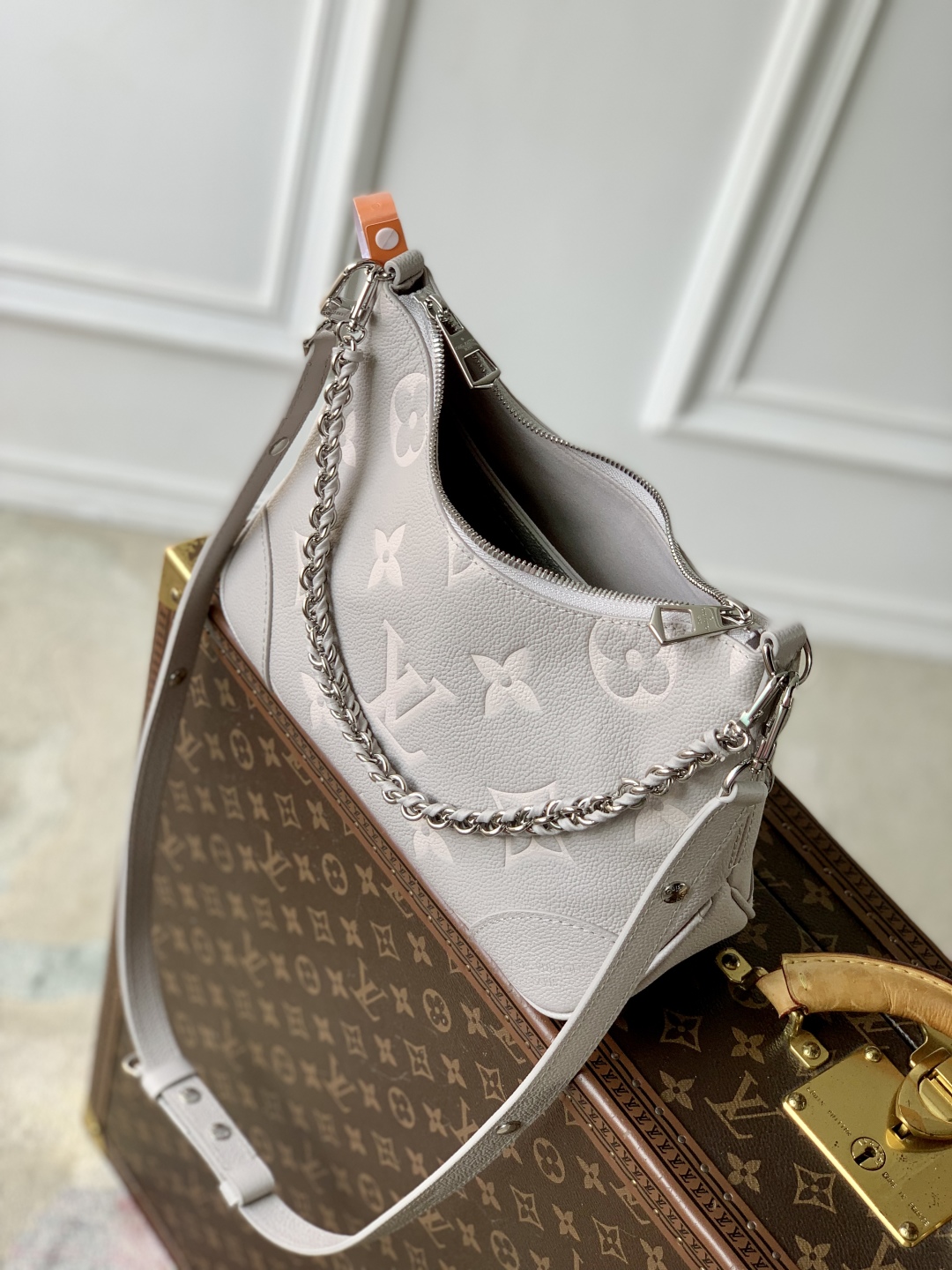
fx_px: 1907
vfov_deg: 36.8
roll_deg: -15.2
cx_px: 476
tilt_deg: -43.2
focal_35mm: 52
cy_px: 635
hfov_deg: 28.0
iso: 16
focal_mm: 6
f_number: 2.4
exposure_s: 1/172
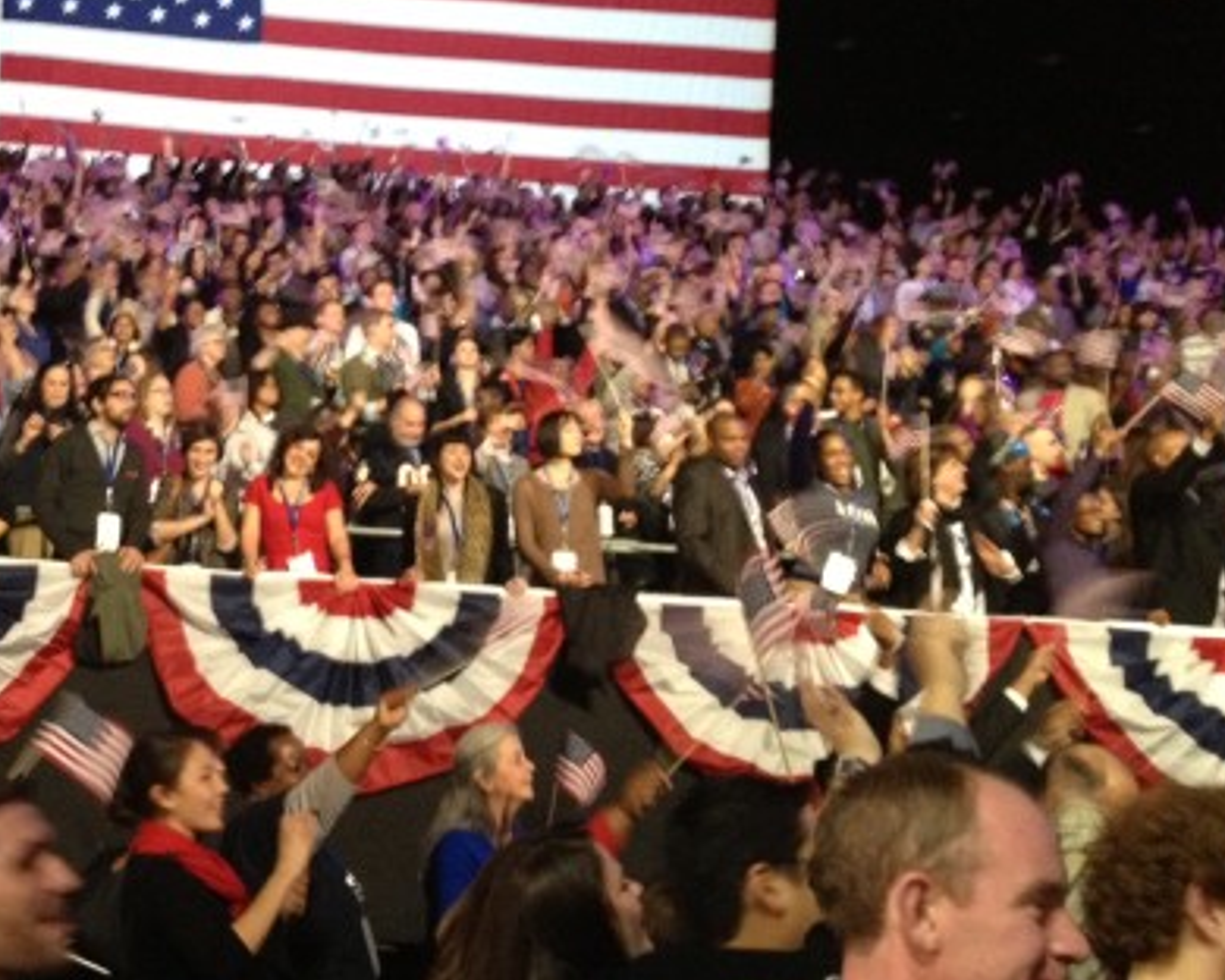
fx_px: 2030
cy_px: 380
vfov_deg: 27.1
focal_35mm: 56
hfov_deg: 32.8
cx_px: 267
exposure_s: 1/15
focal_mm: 4.28
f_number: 2.4
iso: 400
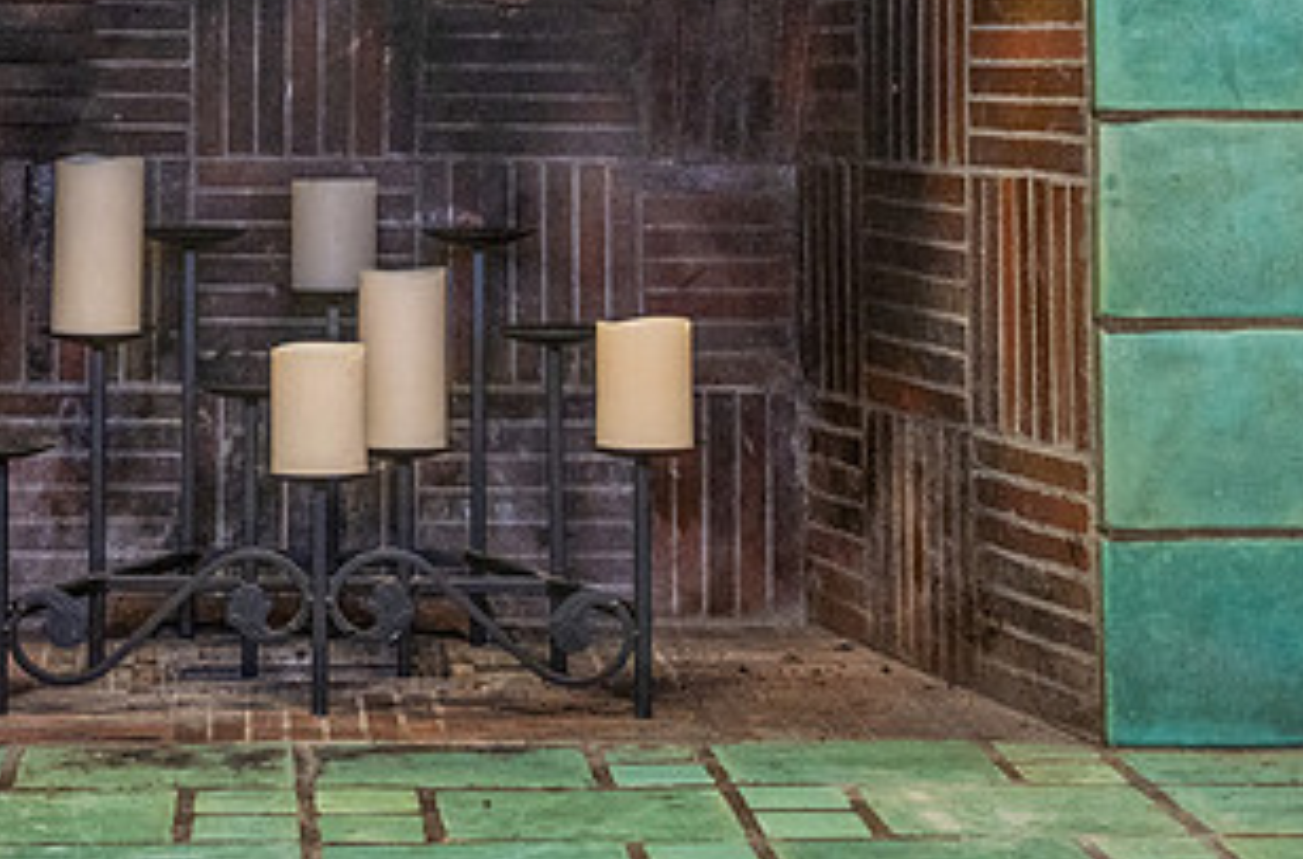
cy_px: -333
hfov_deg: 22.3
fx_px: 3282
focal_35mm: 91
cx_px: 349
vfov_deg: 14.2
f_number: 2.8
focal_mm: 24
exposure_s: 1/200
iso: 400
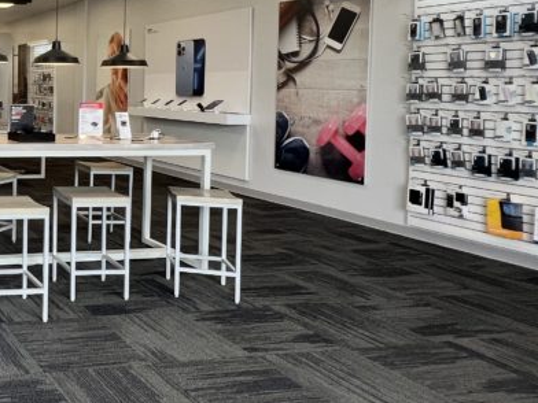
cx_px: -88
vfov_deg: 40.6
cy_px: 100
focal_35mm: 34
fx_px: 528
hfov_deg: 40.4
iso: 125
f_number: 1.8
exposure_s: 1/120
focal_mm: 1.57
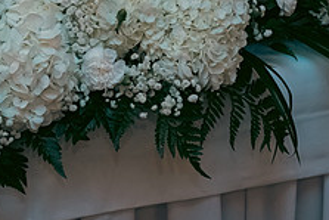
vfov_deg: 8.4
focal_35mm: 161
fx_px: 1472
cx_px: 30
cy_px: -47
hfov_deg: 12.6
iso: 1000
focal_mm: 62
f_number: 3.5
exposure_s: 1/160
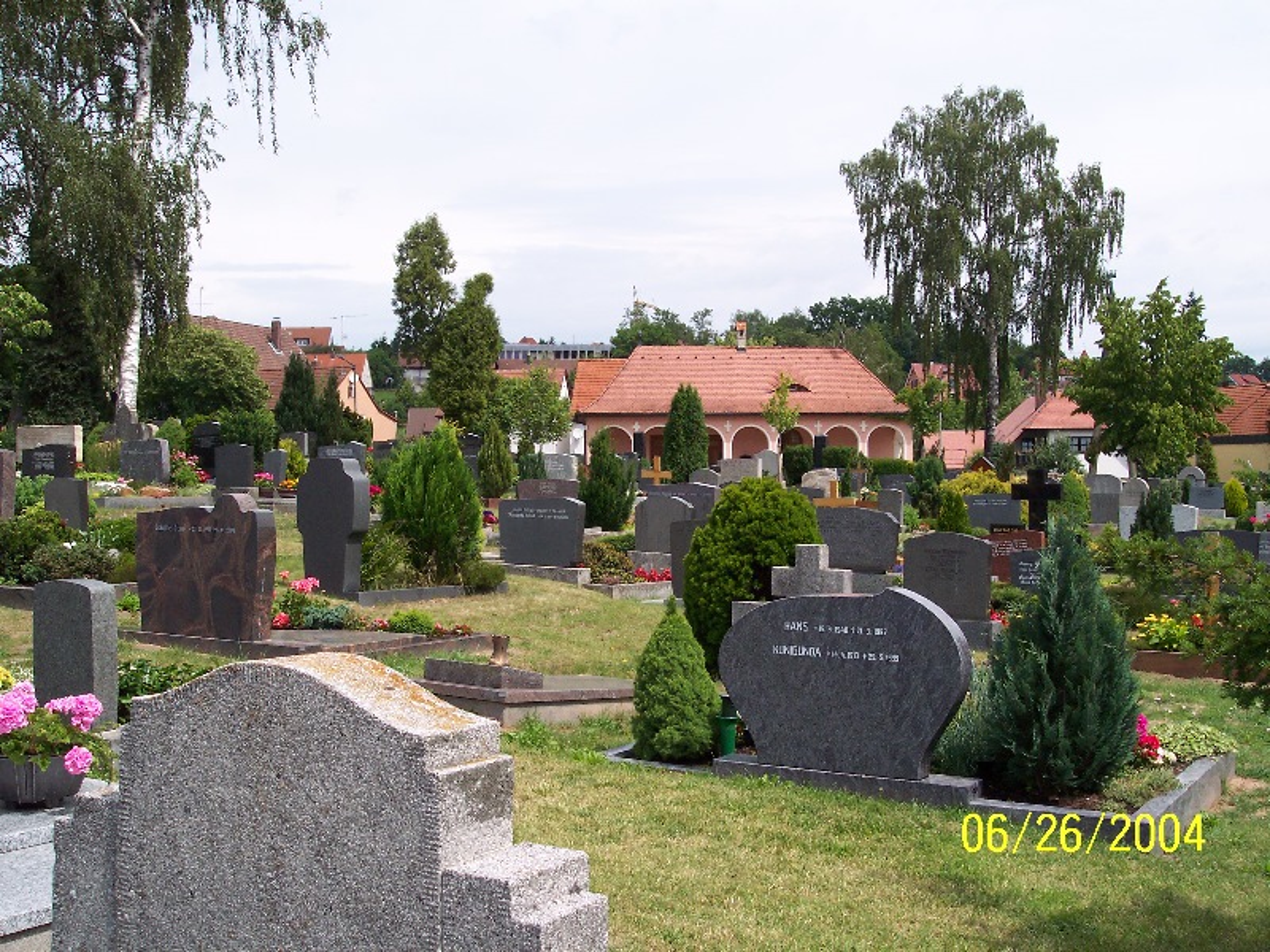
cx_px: 635
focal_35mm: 38
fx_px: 1394
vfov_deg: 37.7
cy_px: 476
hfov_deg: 49.0
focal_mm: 8
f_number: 4.8
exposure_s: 1/700
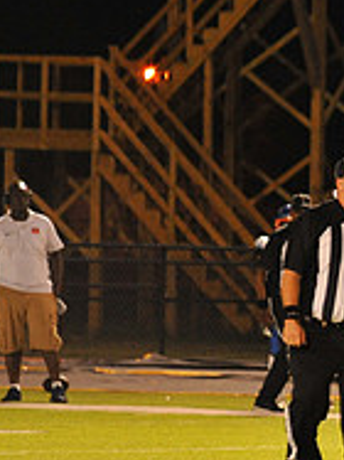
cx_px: 683
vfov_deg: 3.3
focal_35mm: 596
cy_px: 305
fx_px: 7906
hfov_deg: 2.5
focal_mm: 200
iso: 3200
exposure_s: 1/160
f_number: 4.5
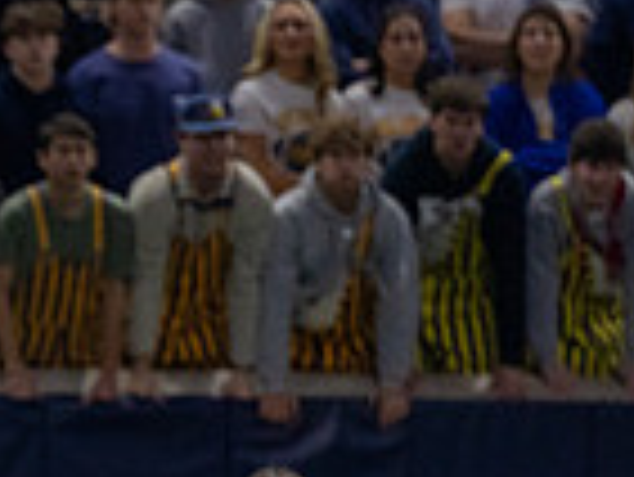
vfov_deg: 1.3
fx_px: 20641
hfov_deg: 1.8
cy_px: 897
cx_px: -513
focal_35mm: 1126
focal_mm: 200
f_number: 2.8
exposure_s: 1/1000
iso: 2000
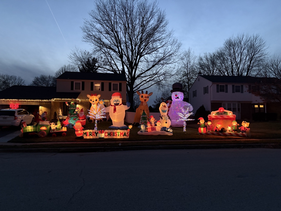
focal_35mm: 26
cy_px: 106
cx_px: 140
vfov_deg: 53.1
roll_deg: +0.1
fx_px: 211
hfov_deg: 67.3
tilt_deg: +3.2
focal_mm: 5.96
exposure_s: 1/30
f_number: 1.6
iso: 640
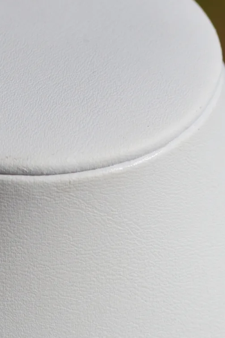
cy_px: 386
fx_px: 5010
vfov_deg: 3.8
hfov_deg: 2.6
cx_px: 67
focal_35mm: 535
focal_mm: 105
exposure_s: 1/4000
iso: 400
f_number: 5.6
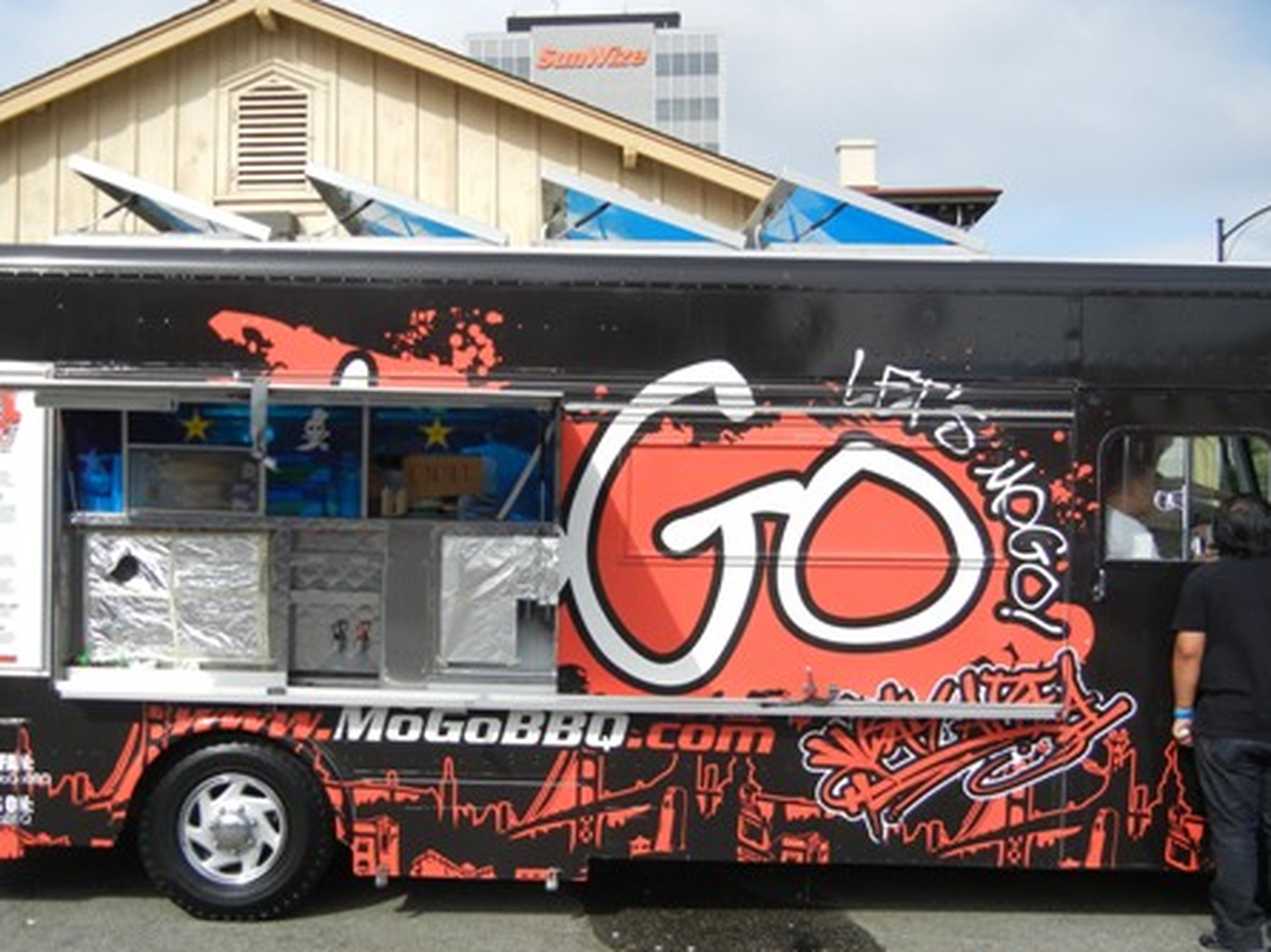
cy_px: 544
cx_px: 533
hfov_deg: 52.4
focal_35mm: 35
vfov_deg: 40.6
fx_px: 1284
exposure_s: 1/315
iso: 160
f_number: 7
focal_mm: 5.4
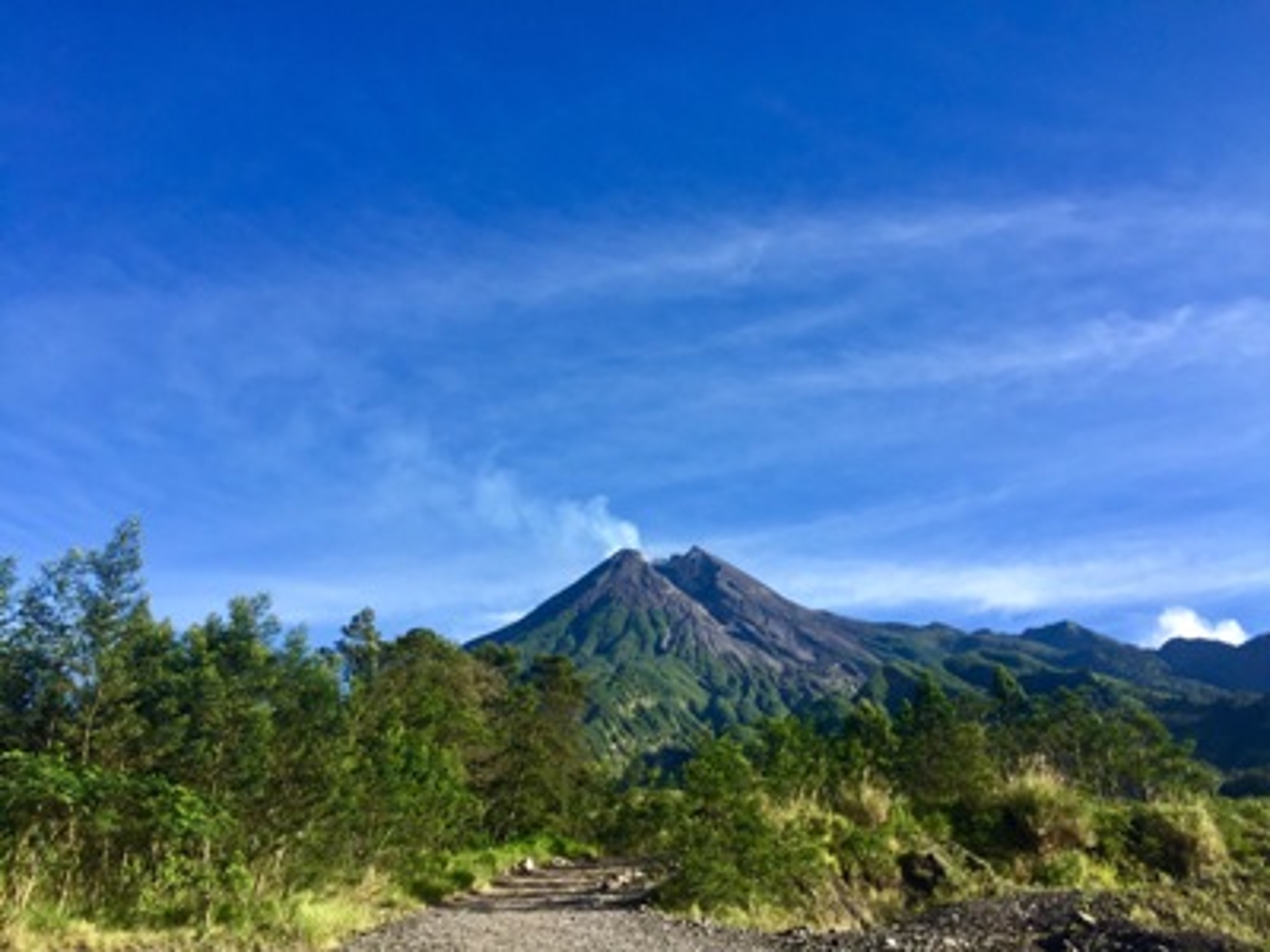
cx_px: 635
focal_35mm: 29
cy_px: 476
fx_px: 1064
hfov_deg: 61.7
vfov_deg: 48.2
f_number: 2.2
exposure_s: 1/1099
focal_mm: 4.15
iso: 32
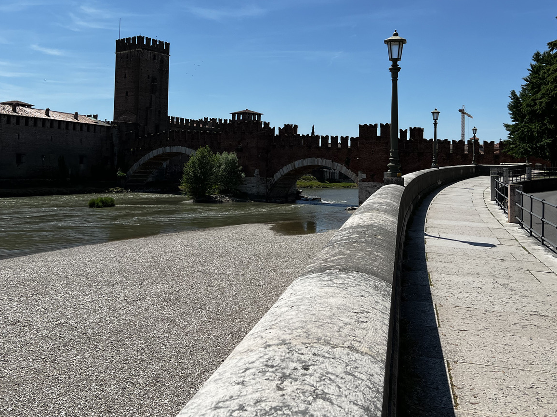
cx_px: 290
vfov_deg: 39.2
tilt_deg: +2.7
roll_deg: -0.6
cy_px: 137
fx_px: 579
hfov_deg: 51.3
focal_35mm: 36
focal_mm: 5.7
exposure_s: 1/6993
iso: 50
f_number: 1.5
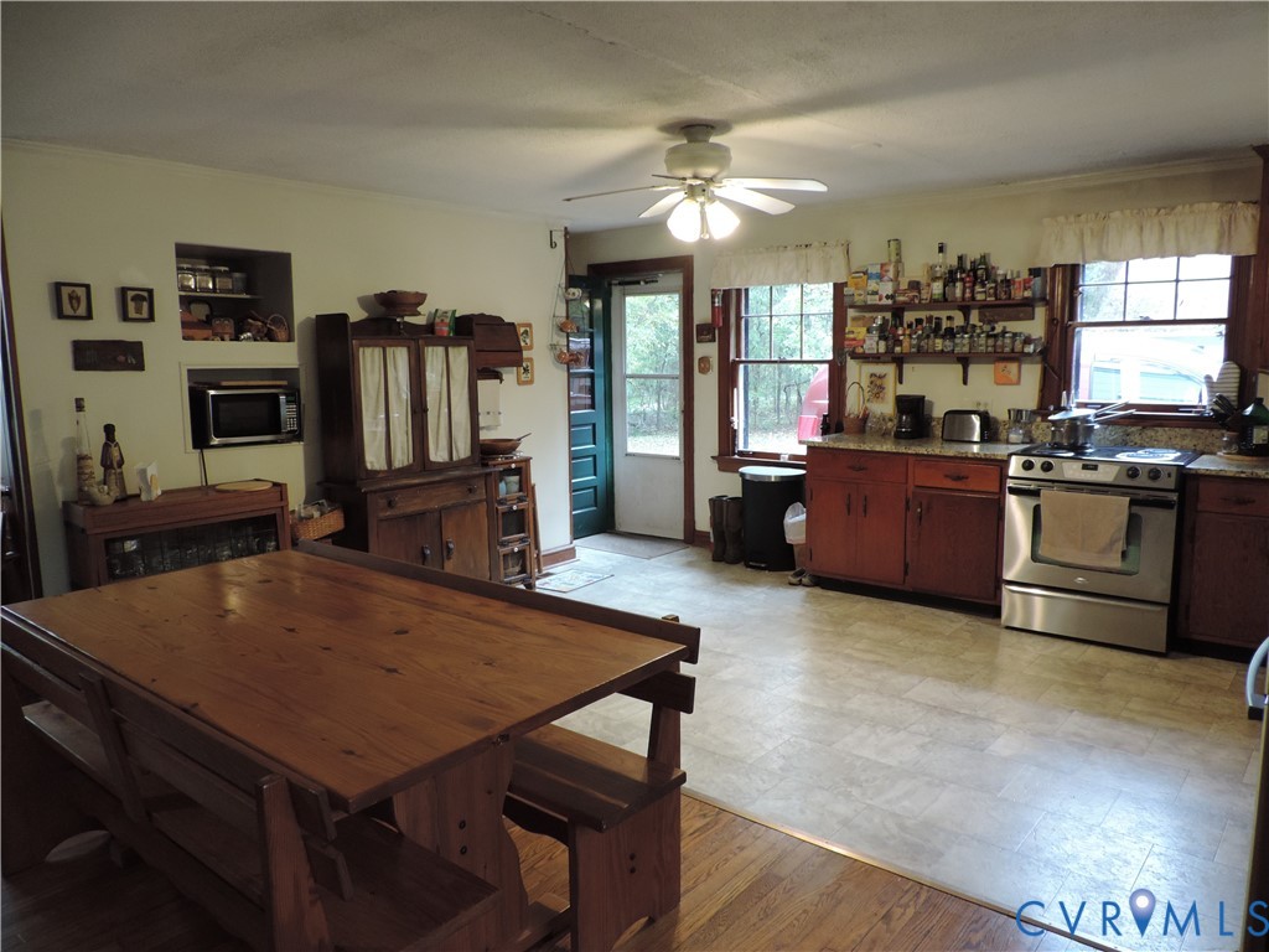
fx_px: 880
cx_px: 634
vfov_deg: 56.8
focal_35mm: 24
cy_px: 476
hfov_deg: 71.6
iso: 320
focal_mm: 4.3
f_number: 3
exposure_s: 1/30
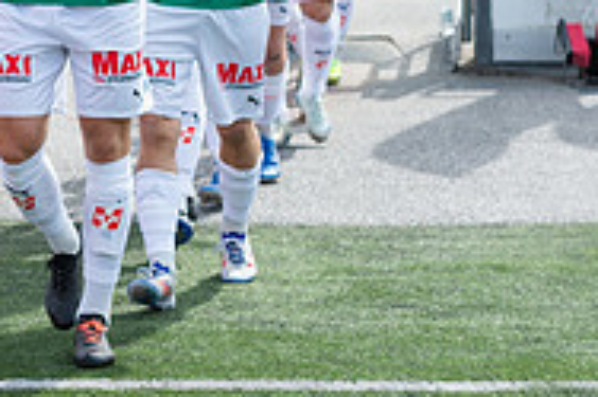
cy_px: -121
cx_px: -229
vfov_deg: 6.3
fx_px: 3585
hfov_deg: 9.3
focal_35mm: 216
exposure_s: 1/400
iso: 160
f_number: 5.6
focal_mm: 70
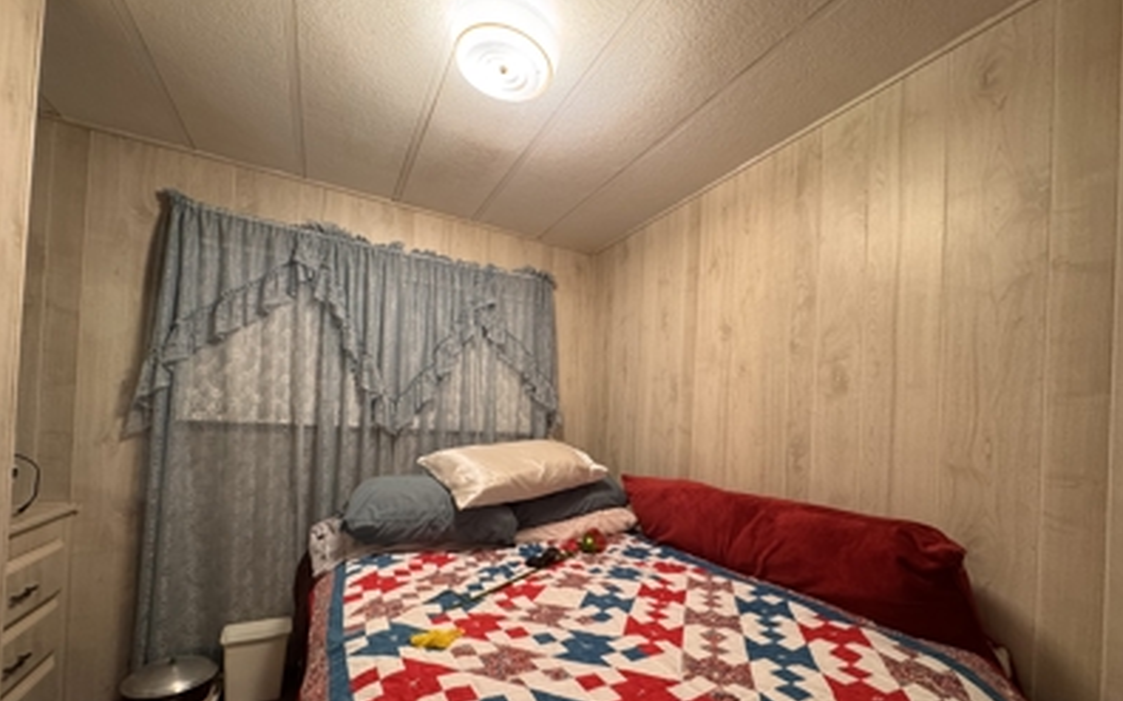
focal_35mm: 15
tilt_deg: -0.1
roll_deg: -2.4
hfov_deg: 101.5
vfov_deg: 73.9
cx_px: 564
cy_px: 420
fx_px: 459
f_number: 2.2
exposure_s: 1/60
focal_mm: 2.22
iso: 320
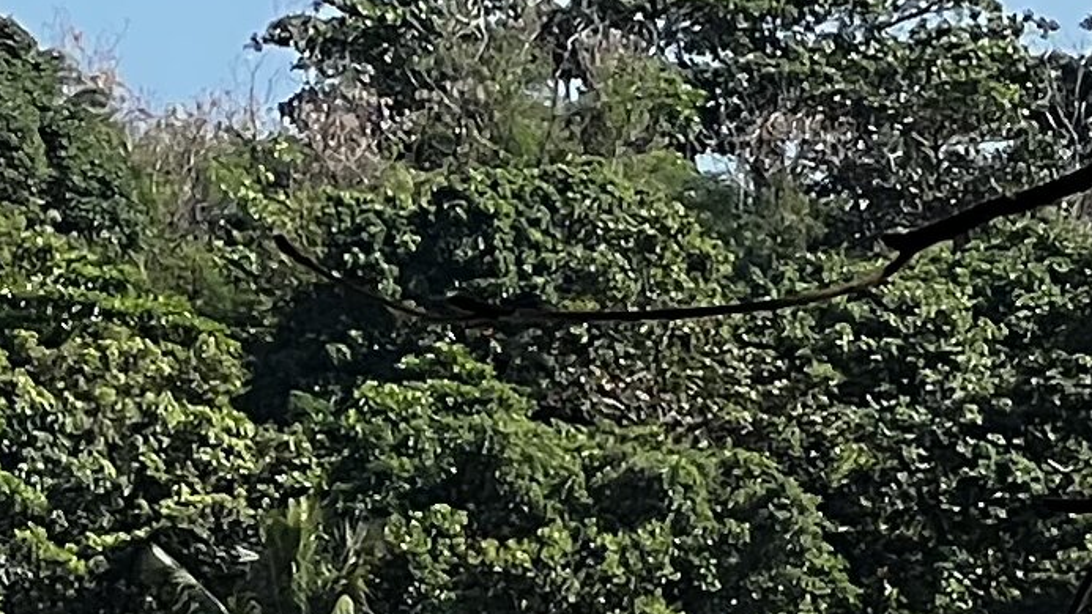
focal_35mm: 484
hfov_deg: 4.4
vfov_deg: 2.5
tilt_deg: -0.7
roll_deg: +1.1
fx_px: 14016
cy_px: 2091
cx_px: 2008
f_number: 2.8
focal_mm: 9
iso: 32
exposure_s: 1/555
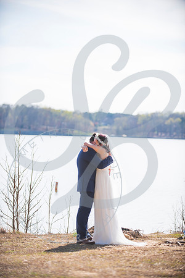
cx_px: 92
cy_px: 139
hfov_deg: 11.8
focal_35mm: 116
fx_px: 894
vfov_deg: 17.6
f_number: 2.8
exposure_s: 1/800
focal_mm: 116
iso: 100
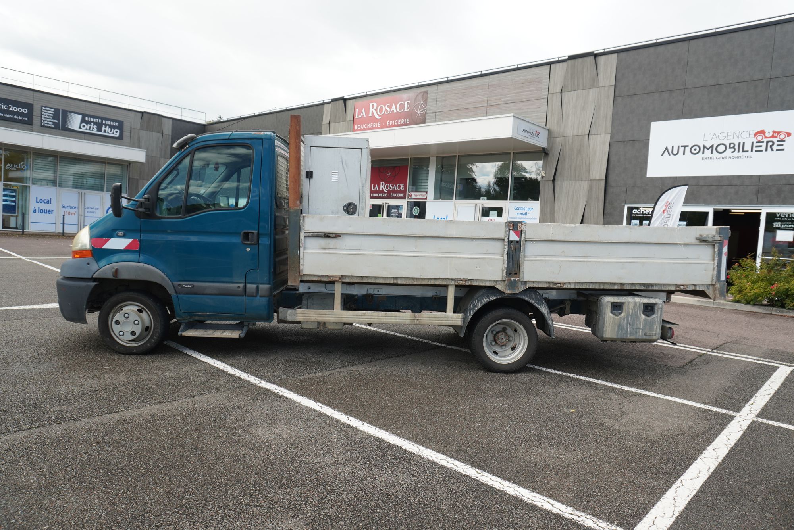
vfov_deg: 53.2
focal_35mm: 24
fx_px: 530
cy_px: 265
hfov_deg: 73.7
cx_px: 397
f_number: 5.6
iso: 100
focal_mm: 16
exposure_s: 1/80
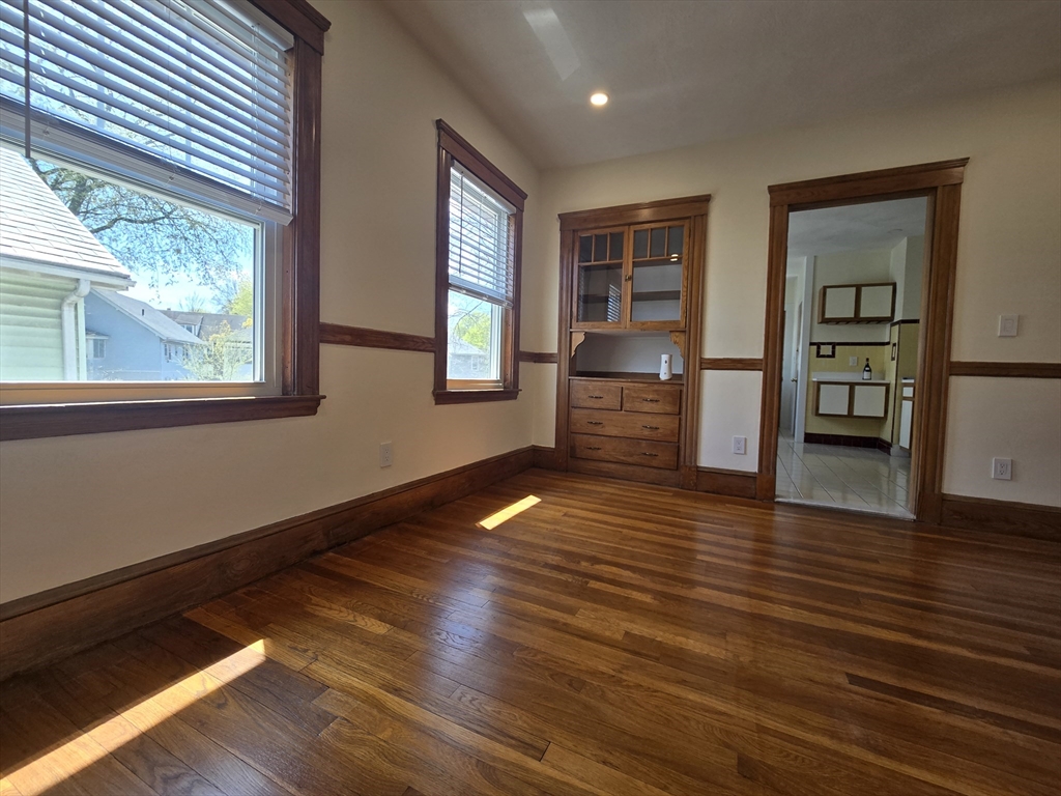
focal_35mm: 13
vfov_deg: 89.9
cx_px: 530
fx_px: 398
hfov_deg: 106.2
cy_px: 398
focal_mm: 2.2
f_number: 2.2
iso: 50
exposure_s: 1/134
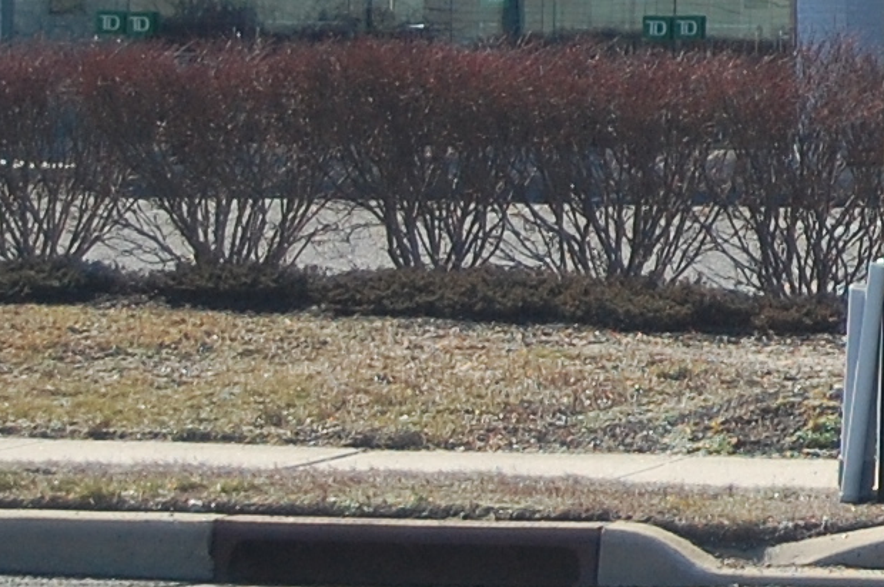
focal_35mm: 291
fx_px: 7138
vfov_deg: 4.7
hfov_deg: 6.8
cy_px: -365
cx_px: 1821
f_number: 5
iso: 250
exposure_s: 1/1000
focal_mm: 40
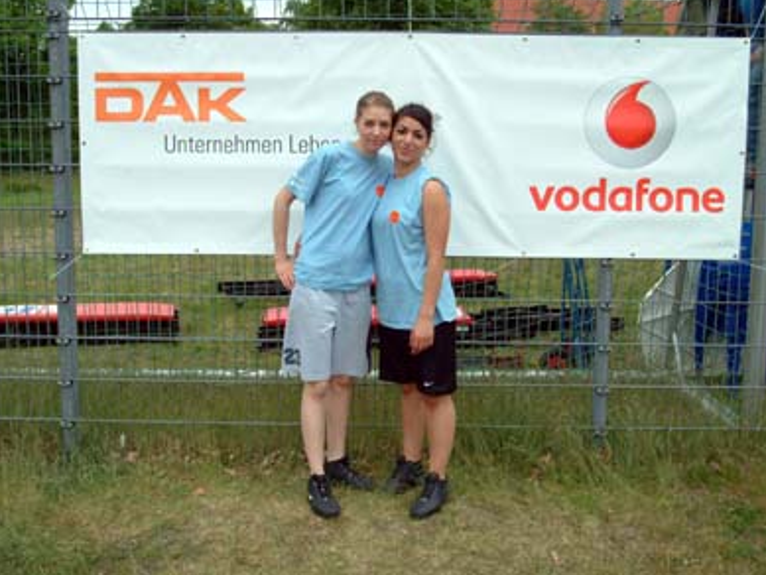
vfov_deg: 36.0
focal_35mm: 40
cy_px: 286
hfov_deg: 46.8
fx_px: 885
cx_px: 374
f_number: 9.5
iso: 400
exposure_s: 1/350
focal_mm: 24
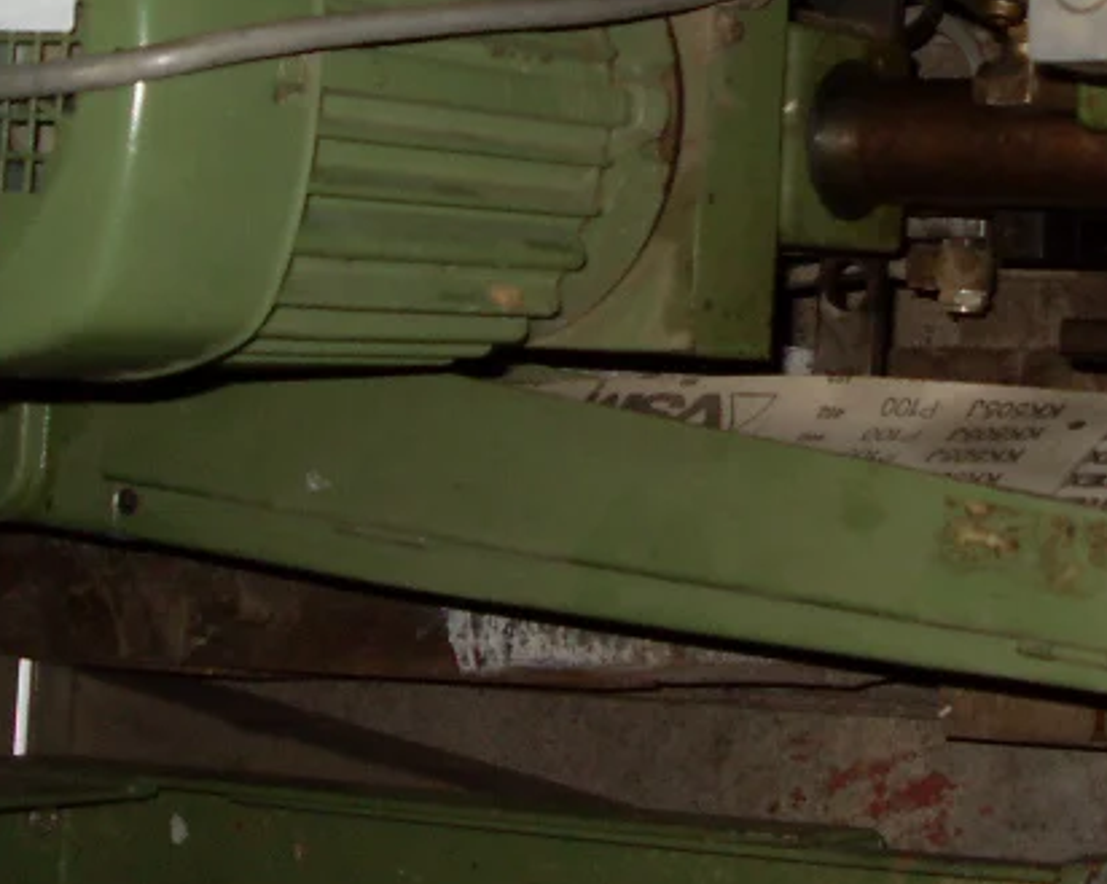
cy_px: 129
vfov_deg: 17.8
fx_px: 2783
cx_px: 1190
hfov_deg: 21.4
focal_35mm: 85
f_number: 2.8
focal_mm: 6.3
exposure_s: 1/45
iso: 100
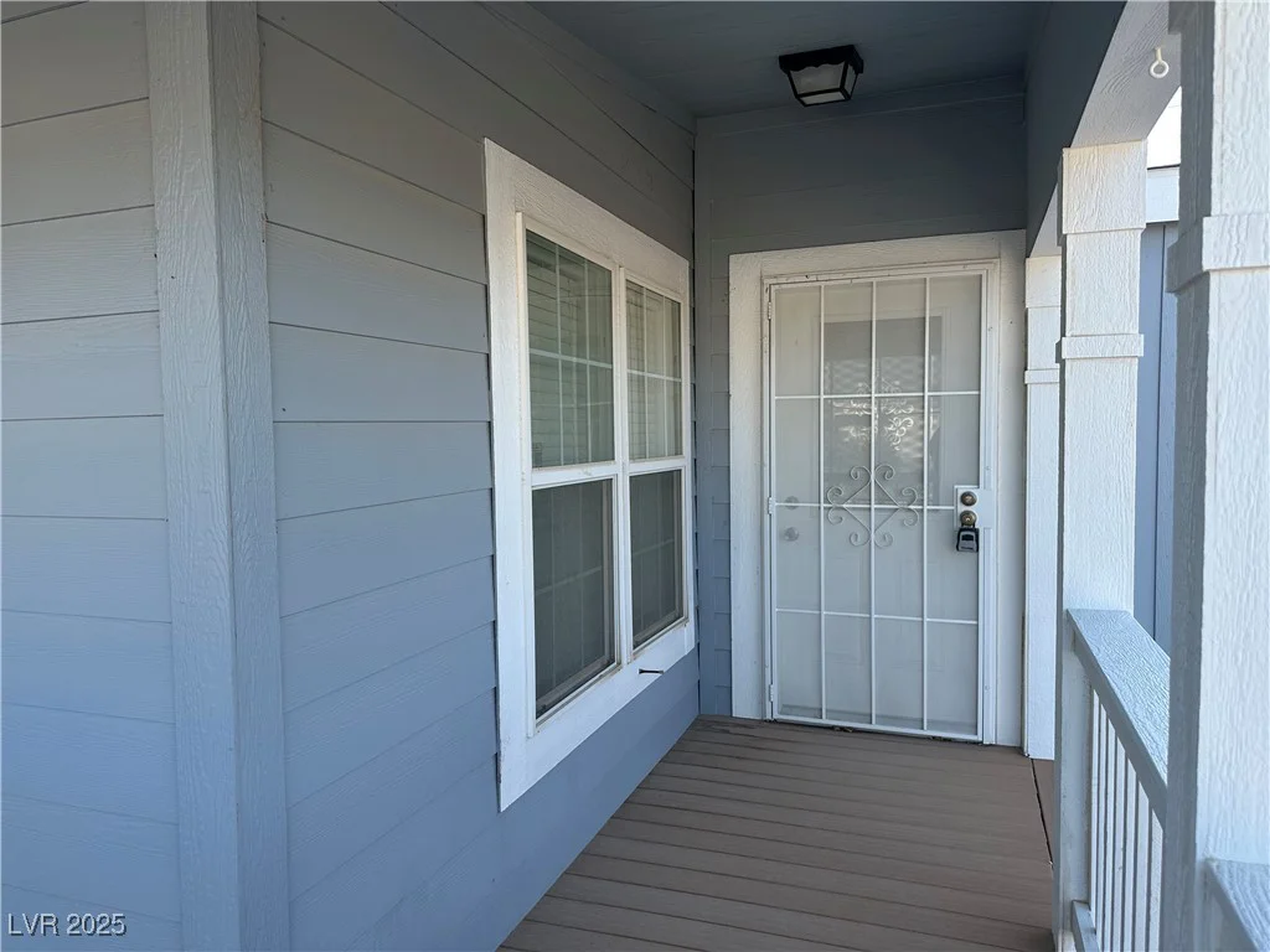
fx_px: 881
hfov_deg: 71.6
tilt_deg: -2.3
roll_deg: -0.3
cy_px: 476
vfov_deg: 56.8
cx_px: 635
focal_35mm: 24
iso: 80
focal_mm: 6.86
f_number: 1.78
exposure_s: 1/785
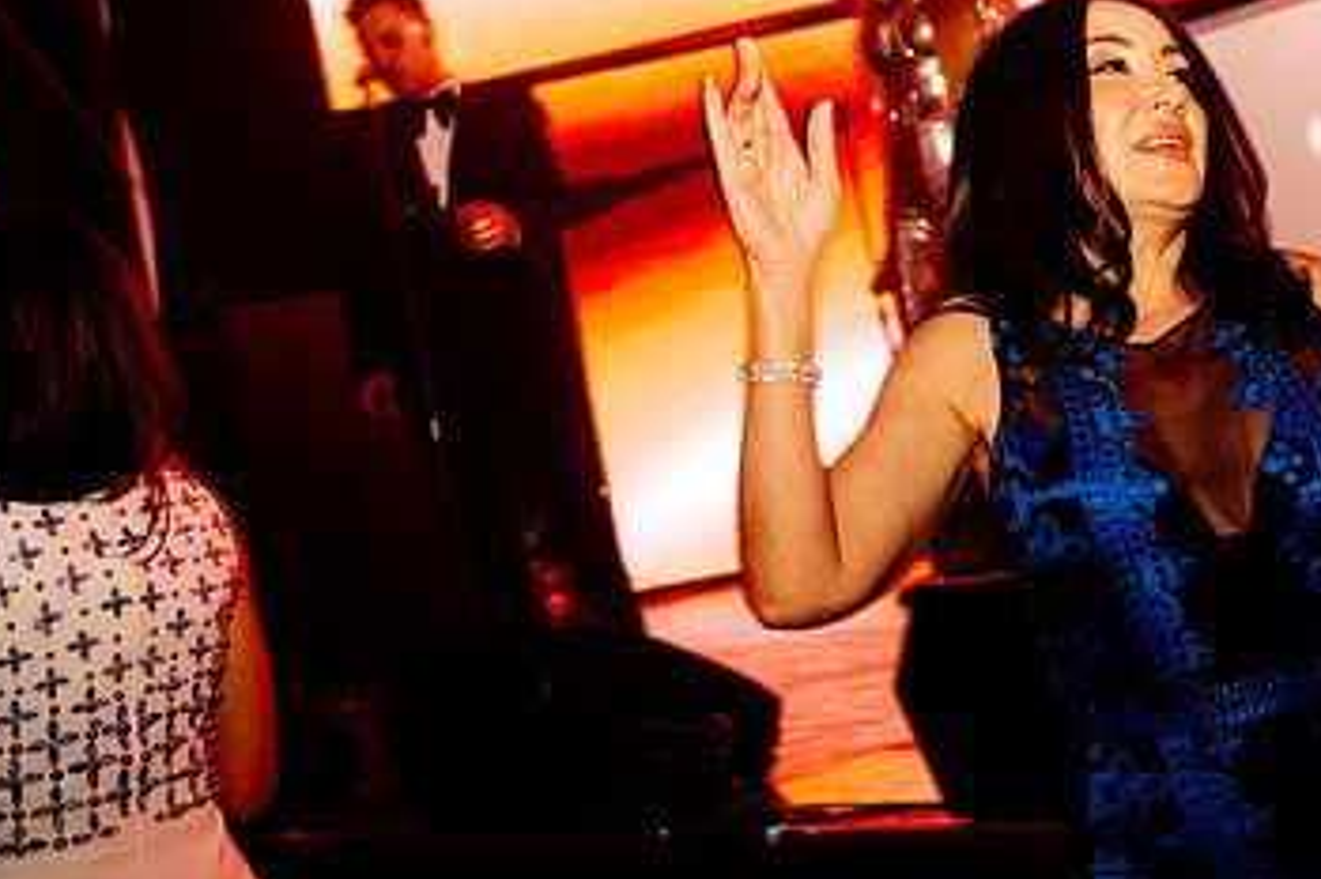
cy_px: 236
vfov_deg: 23.2
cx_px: 1042
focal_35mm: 58
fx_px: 2127
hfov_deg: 33.6
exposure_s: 1/200
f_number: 3.2
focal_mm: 35
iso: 1250
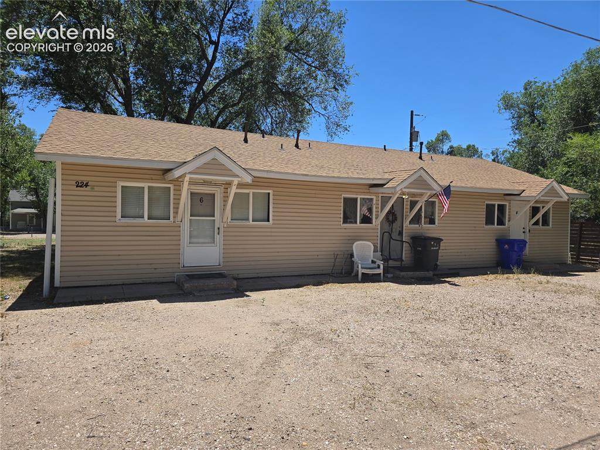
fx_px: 398
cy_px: 225
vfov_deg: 58.8
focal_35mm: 23
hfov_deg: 74.0
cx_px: 300
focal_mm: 6.3
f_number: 1.7
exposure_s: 1/790
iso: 12
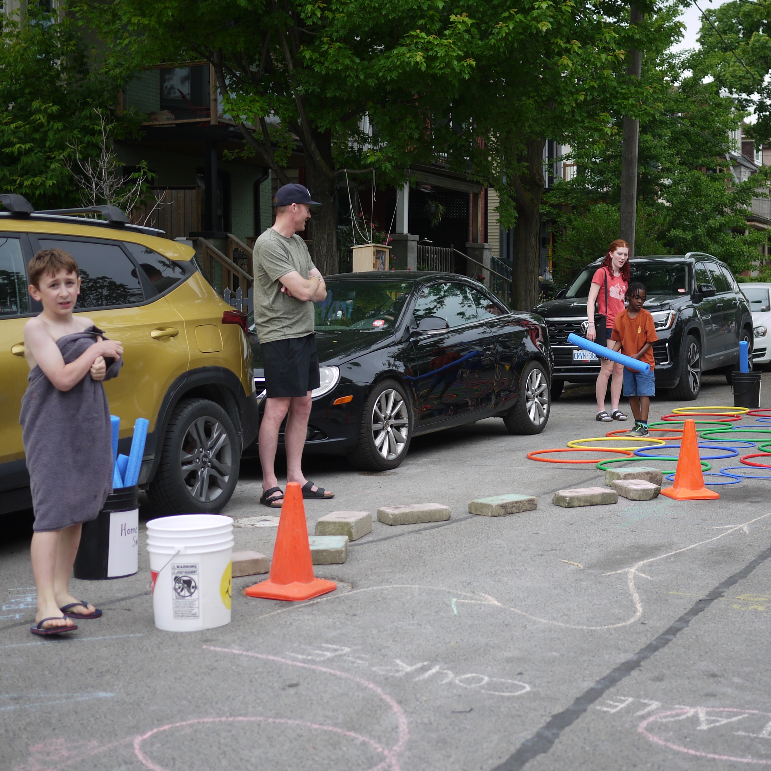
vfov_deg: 31.6
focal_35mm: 54
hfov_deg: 31.4
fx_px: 1361
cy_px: 378
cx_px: 509
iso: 100
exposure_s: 1/800
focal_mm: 20
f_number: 1.8
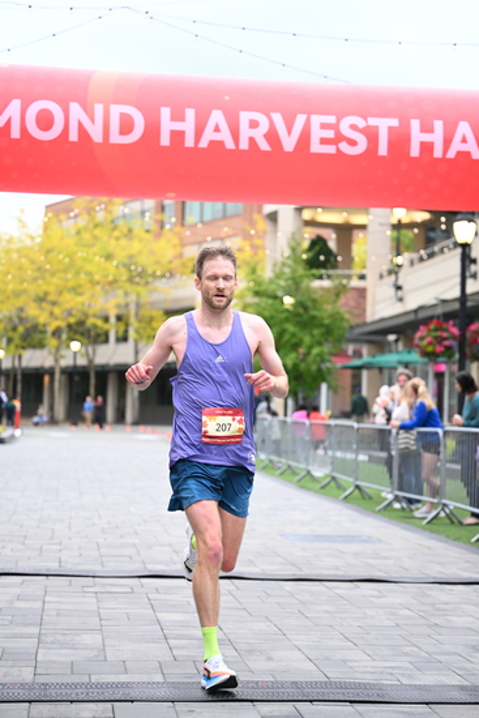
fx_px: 1396
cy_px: 359
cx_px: 240
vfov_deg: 28.8
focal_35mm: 70
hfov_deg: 19.5
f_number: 2.8
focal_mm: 70
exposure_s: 1/800
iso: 1600
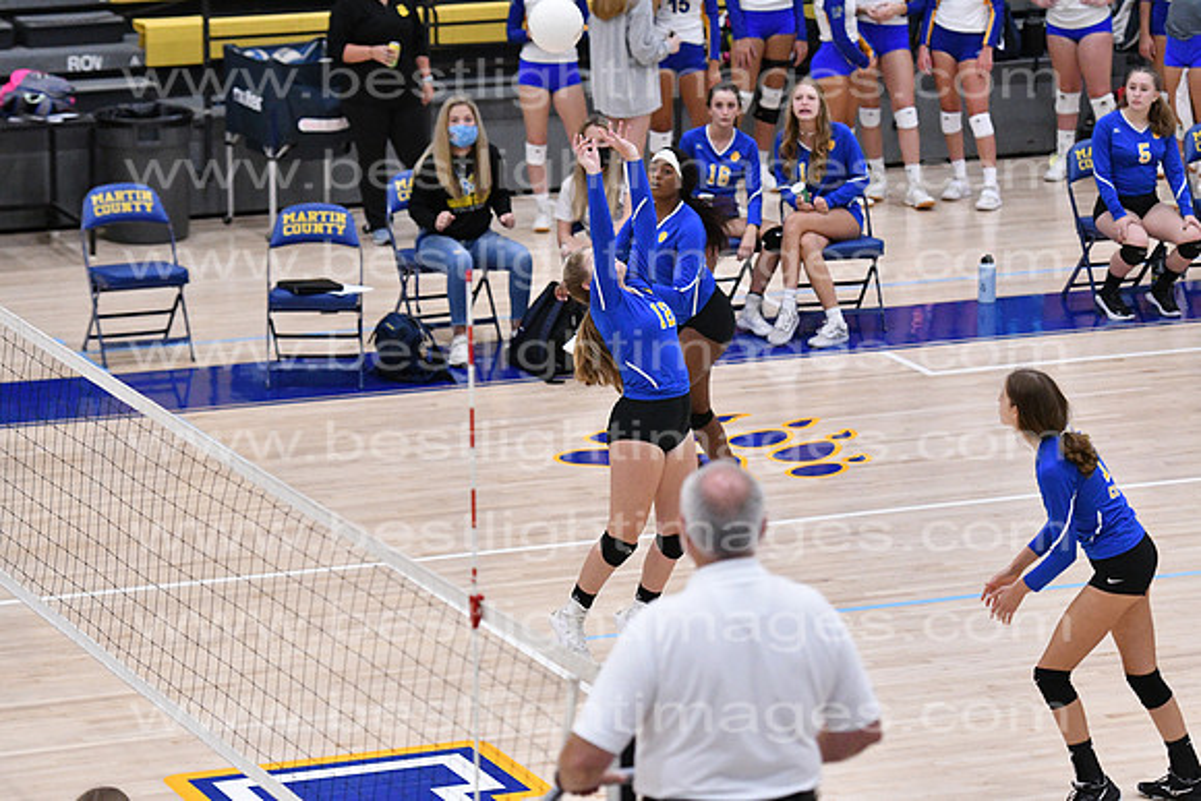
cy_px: 400
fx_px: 5506
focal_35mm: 165
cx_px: 600
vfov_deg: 8.3
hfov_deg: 12.4
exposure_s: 1/1000
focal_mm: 110
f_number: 3.2
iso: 6400
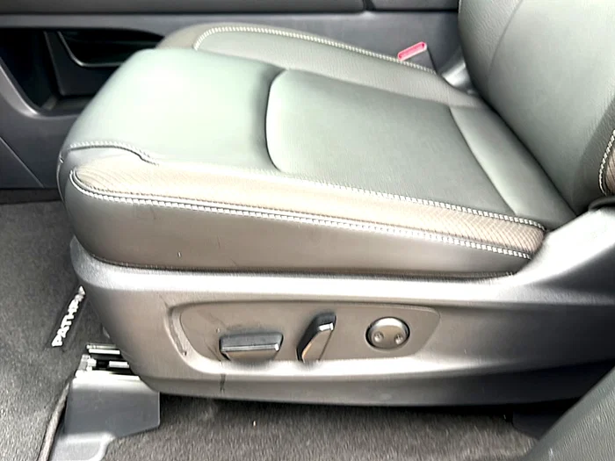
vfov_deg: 54.9
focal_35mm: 25
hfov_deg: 69.4
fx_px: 444
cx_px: 308
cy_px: 230
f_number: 1.78
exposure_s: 1/40
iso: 160
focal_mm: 6.86
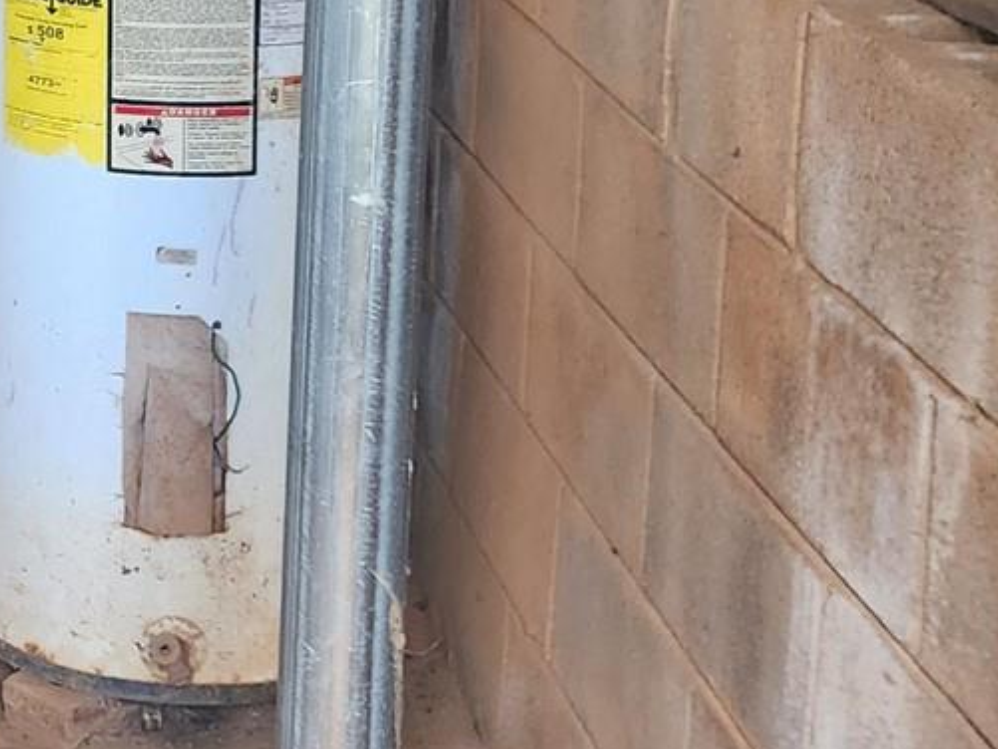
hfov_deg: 19.5
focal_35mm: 94
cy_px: -131
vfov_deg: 15.2
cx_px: -241
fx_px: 2711
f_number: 1.8
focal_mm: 5.4
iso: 640
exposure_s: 1/100
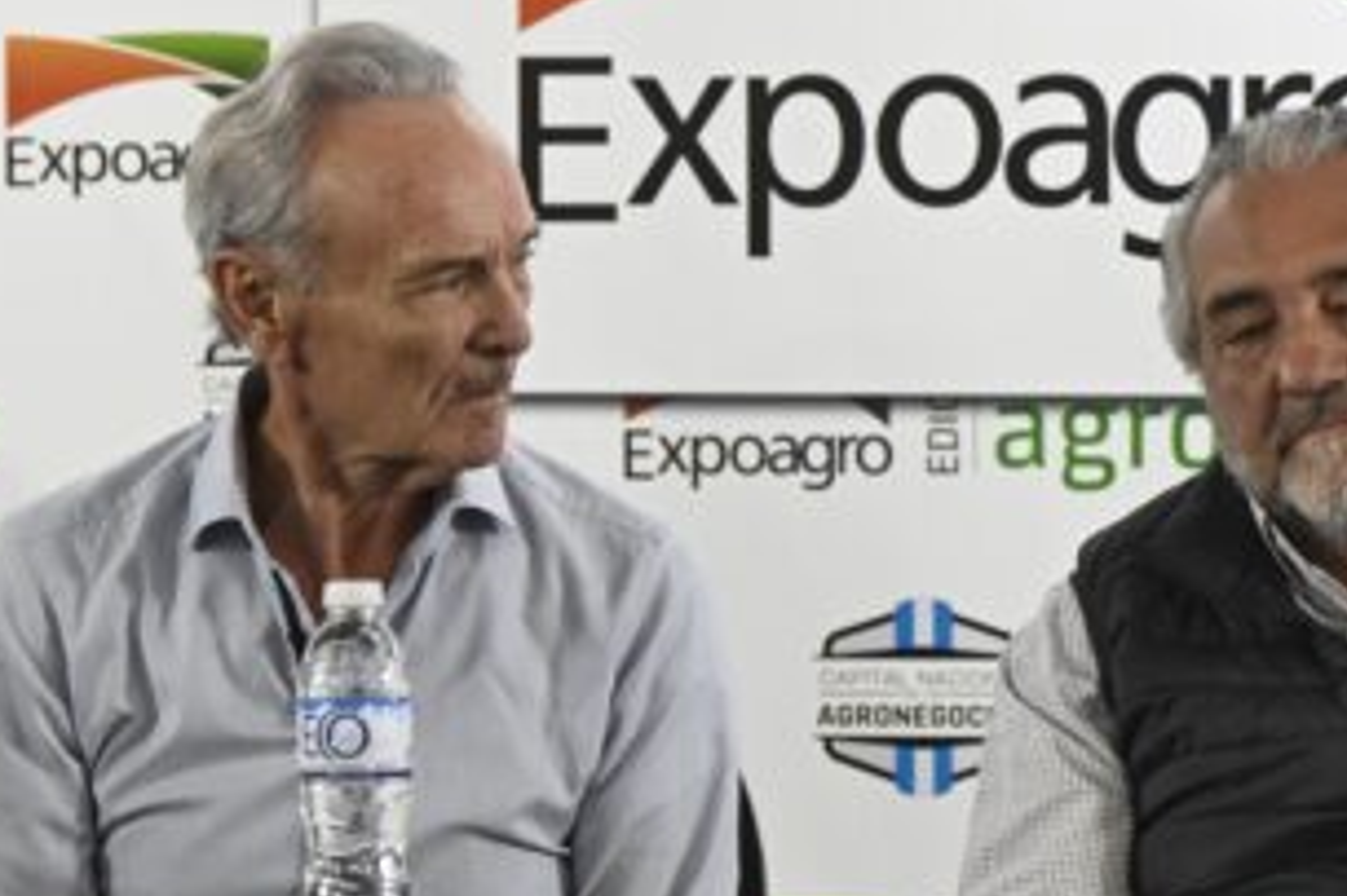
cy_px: 448
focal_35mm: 302
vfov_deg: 4.5
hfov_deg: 6.8
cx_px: 1453
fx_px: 11293
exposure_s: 1/125
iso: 4000
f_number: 5
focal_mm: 120
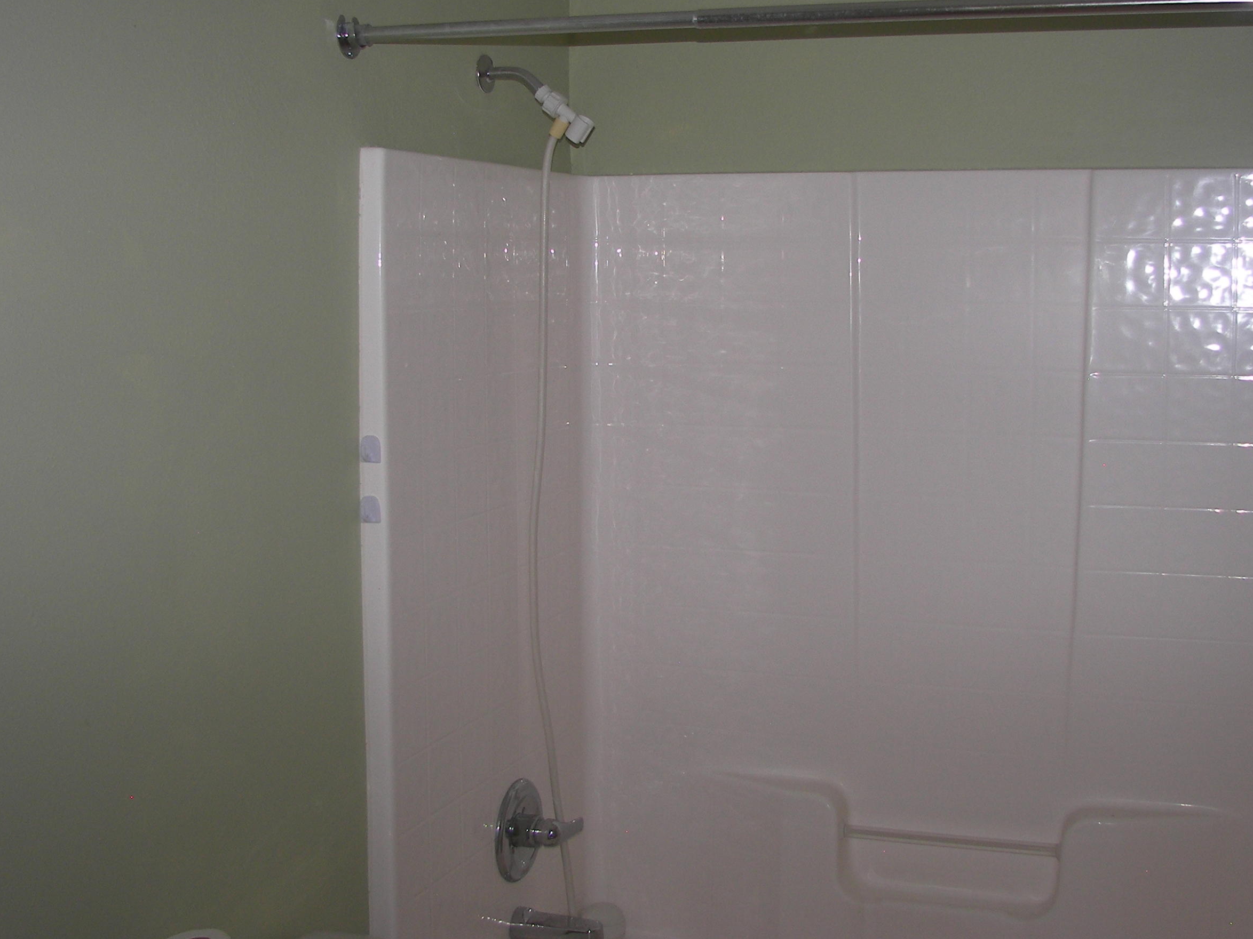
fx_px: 1665
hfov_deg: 41.2
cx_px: 704
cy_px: 374
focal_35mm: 46
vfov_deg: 31.4
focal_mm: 6
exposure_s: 1/30
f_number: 2.8
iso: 64
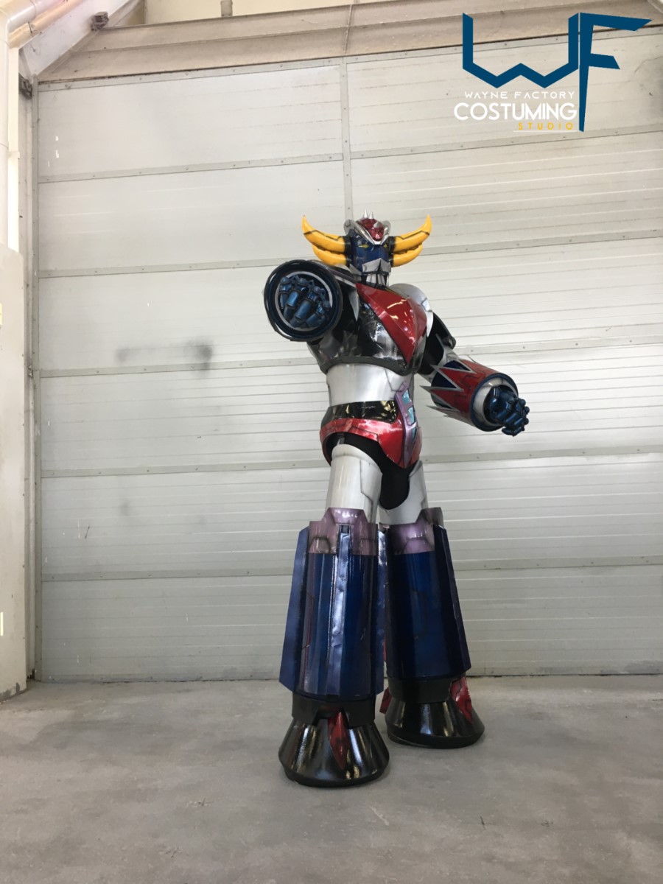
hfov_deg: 48.2
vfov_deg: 61.7
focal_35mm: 29
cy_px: 442
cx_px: 332
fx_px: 741
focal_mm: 4.15
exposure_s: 1/33
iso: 50
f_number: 2.2
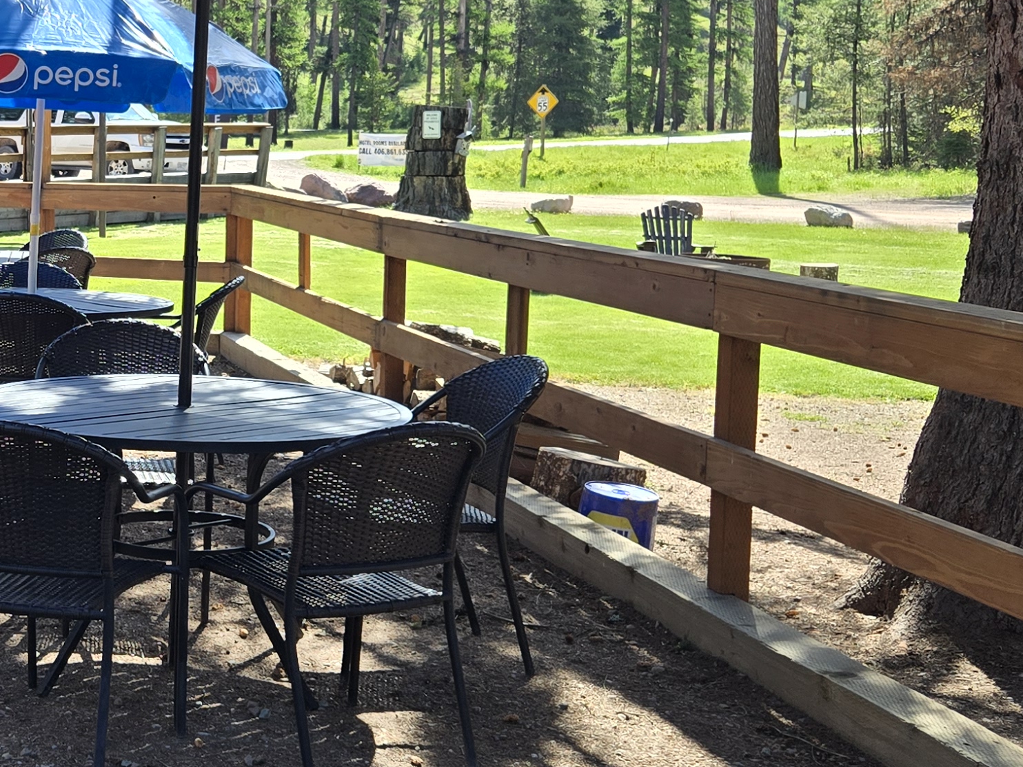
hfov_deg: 28.9
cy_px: 373
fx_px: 1832
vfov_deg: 23.6
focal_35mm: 62
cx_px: -33
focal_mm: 5.4
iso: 25
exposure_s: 1/638
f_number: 1.8
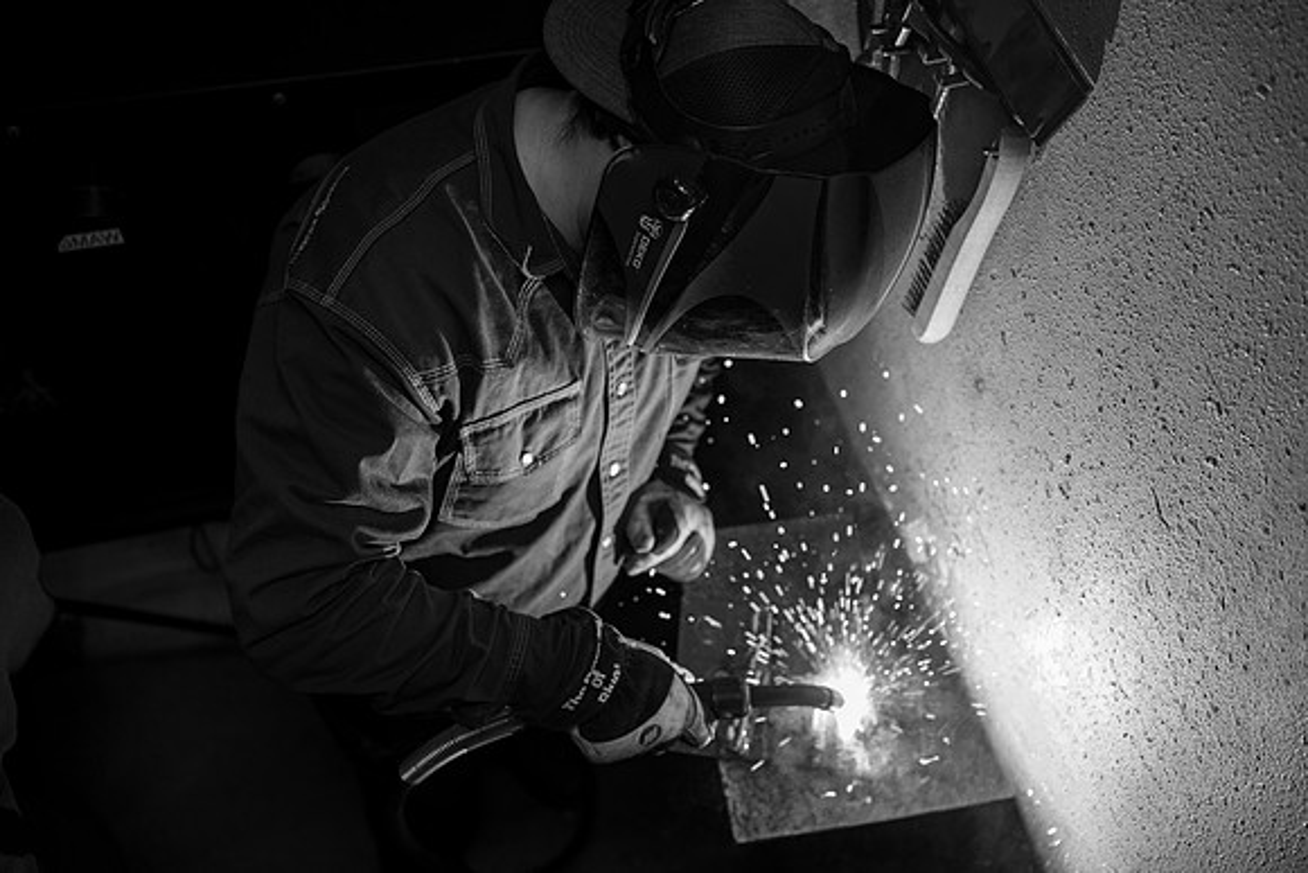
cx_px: 654
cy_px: 436
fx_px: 1217
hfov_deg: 56.5
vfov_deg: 39.4
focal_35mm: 34
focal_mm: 33.5
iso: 100
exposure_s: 1/320
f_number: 2.8
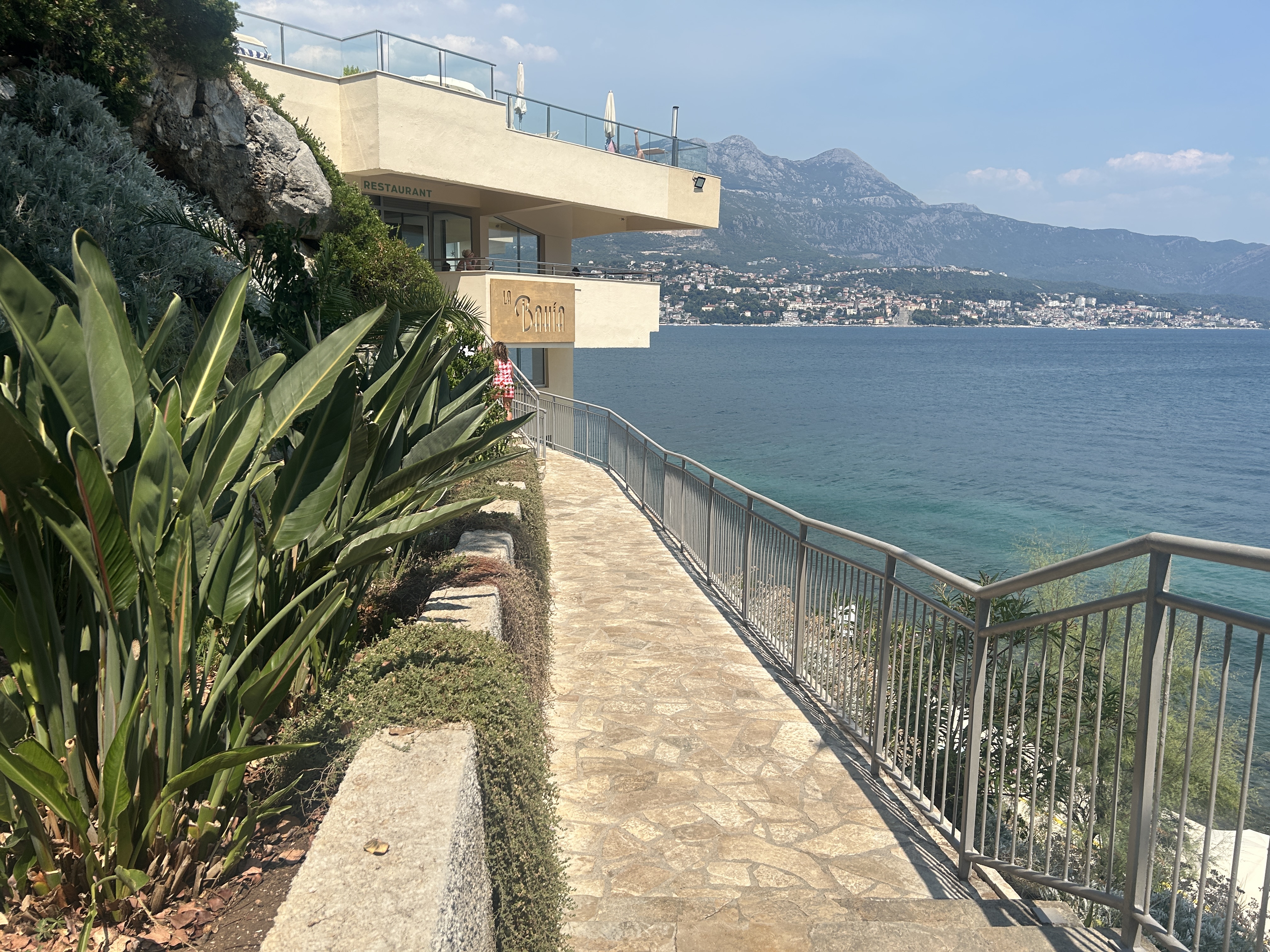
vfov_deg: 53.1
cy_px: 476
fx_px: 954
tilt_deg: -11.2
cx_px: 635
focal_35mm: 26
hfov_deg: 67.3
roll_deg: -0.5
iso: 50
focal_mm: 5.7
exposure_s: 1/4831
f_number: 1.5
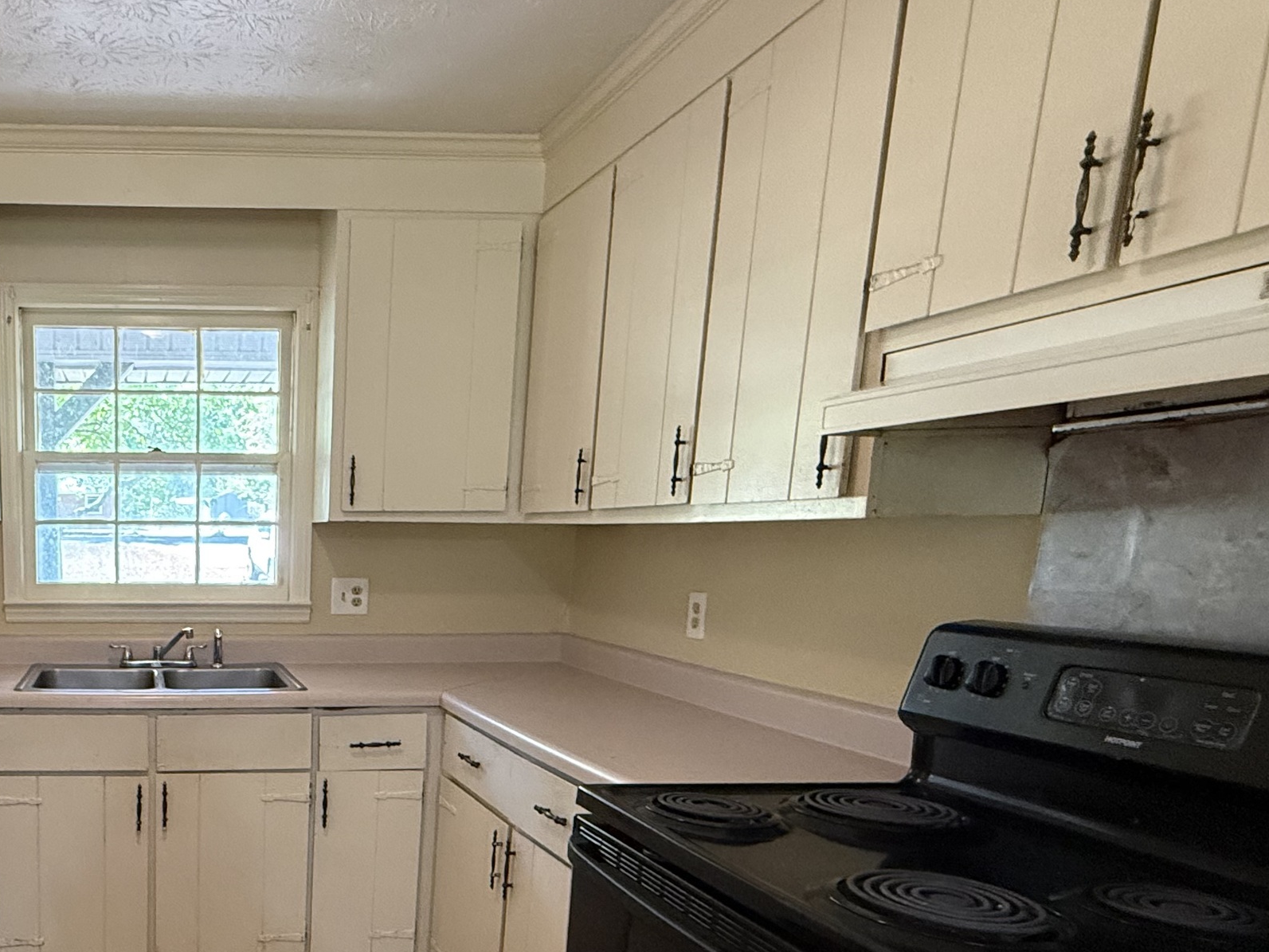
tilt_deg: -9.4
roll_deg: -0.5
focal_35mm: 27
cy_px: 715
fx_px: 990
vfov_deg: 49.3
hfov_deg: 58.0
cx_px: 179
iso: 500
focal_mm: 2.22
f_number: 2.2
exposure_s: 1/60
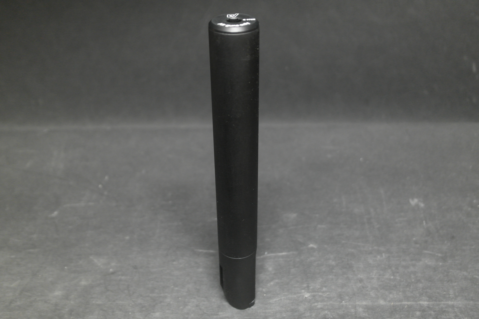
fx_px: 532
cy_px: 160
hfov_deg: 48.5
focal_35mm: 40
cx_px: 240
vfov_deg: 33.4
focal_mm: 26
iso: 1600
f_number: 4
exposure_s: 1/13
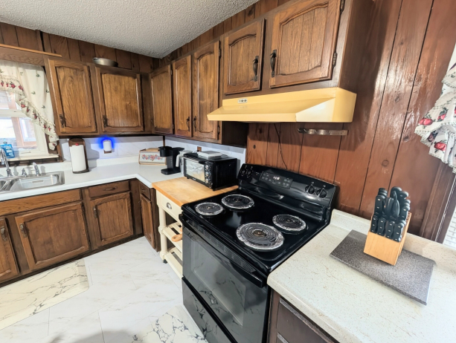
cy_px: 166
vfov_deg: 90.1
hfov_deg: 106.0
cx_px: 219
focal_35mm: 13
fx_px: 172
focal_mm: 2.02
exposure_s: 1/23.8
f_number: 1.7
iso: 79
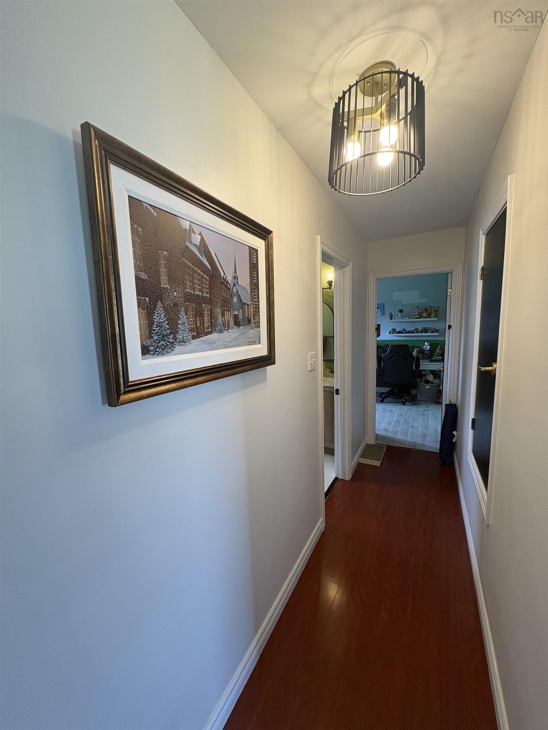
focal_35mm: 14
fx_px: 296
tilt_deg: -6.9
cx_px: 274
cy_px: 365
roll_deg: +1.3
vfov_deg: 102.1
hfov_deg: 85.7
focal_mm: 2.22
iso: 125
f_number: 2.2
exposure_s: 1/60
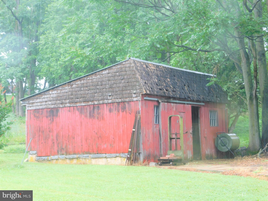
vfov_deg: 18.4
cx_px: 134
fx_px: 619
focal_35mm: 80
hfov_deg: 24.4
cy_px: 100
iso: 125
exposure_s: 1/30
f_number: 4.4
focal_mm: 14.2
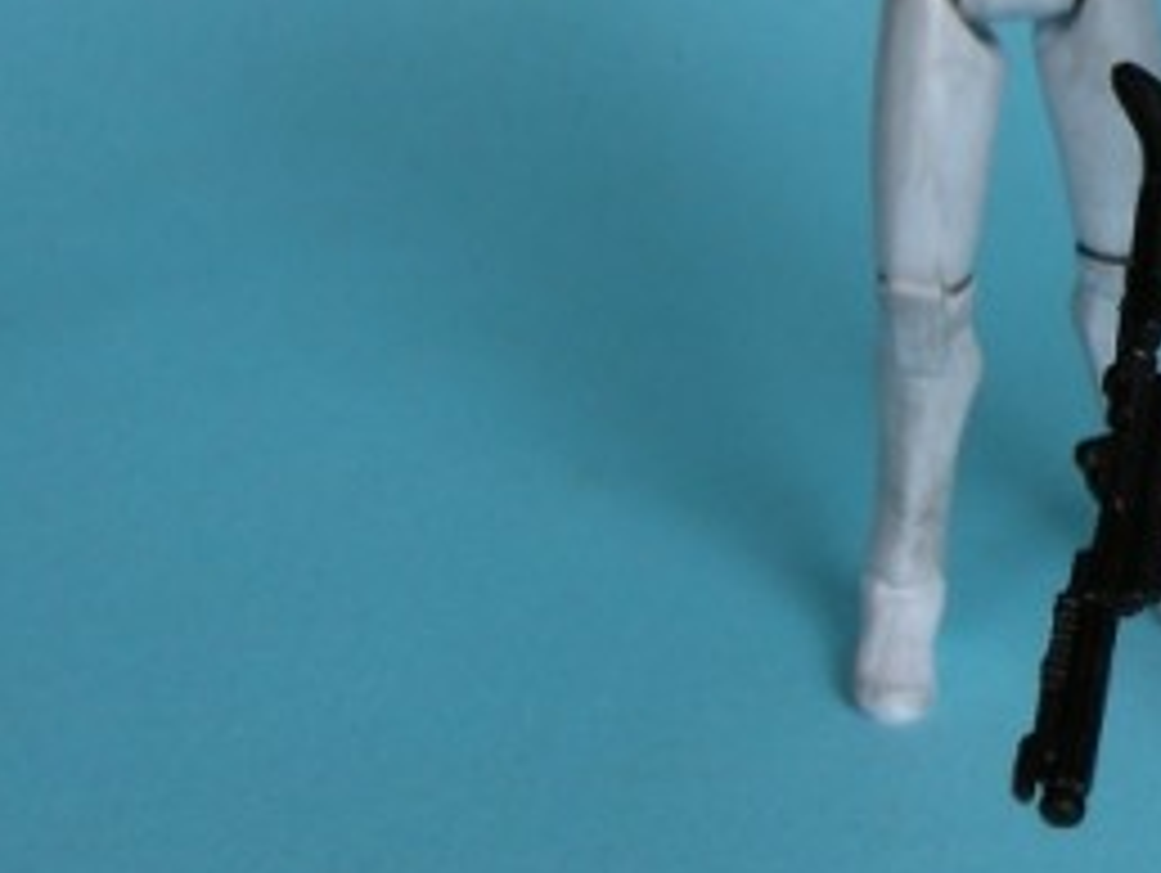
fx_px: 6244
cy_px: -104
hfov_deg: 10.3
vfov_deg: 7.9
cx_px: 1647
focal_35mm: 186
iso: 64
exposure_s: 1/71.5
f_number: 3.5
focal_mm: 12.9
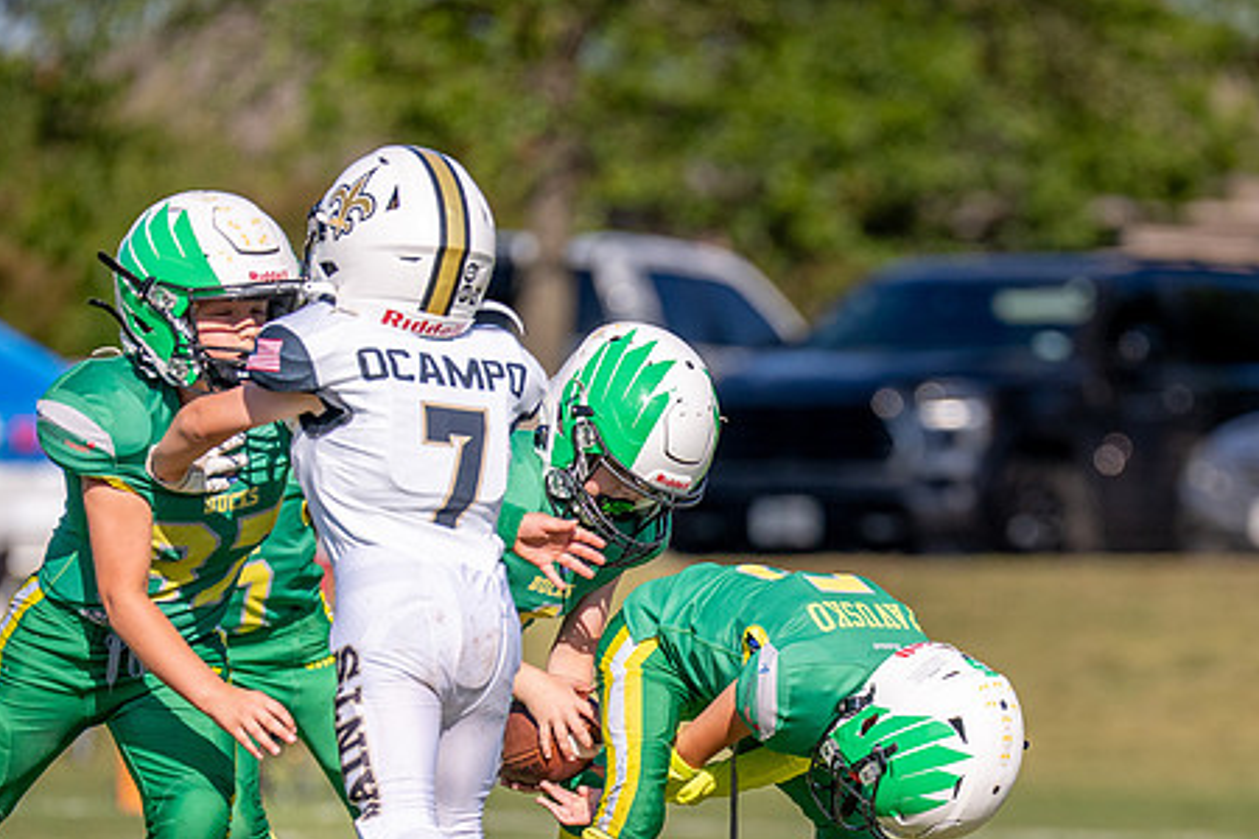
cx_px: 850
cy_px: 724
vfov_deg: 2.9
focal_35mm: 472
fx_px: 16506
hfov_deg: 4.4
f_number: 2.8
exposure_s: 1/6400
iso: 250
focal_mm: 200
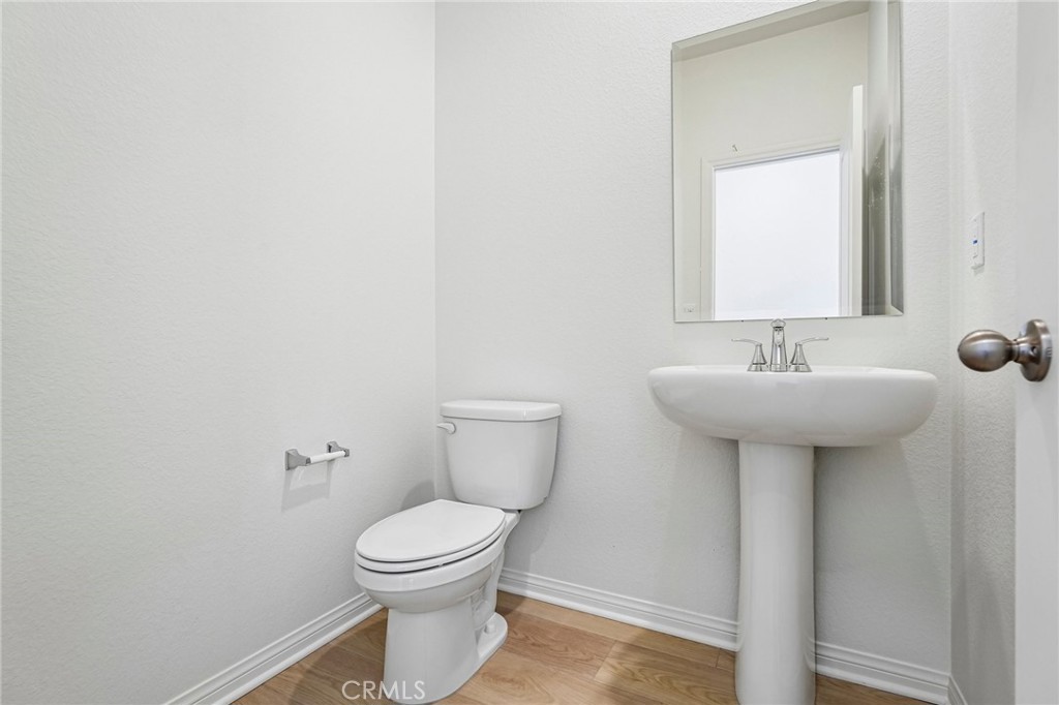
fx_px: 494
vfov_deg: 71.0
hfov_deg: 94.0
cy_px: 352
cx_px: 530
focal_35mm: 17
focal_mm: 16.8
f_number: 8
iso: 400
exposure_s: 1/20
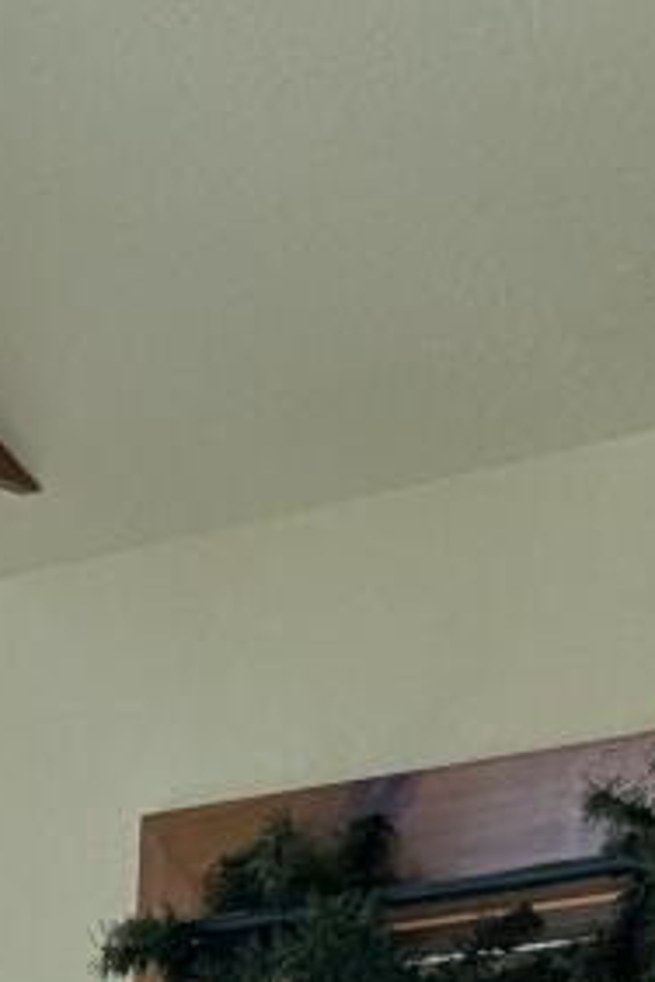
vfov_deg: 9.2
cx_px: -469
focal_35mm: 177
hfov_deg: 7.6
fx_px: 4830
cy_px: 2953
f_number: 1.85
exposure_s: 1/144
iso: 41
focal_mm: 6.81
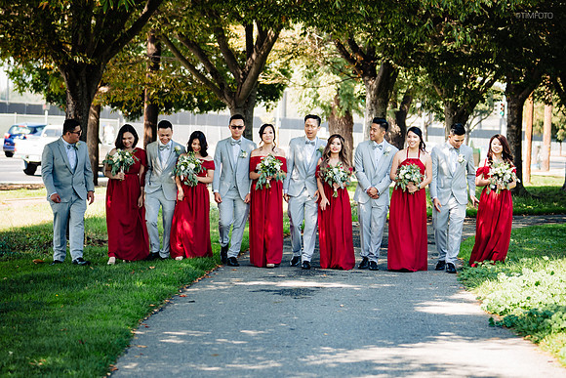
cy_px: 189
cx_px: 283
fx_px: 1651
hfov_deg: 19.5
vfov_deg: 13.0
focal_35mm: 105
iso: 200
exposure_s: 1/500
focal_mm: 70
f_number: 2.8
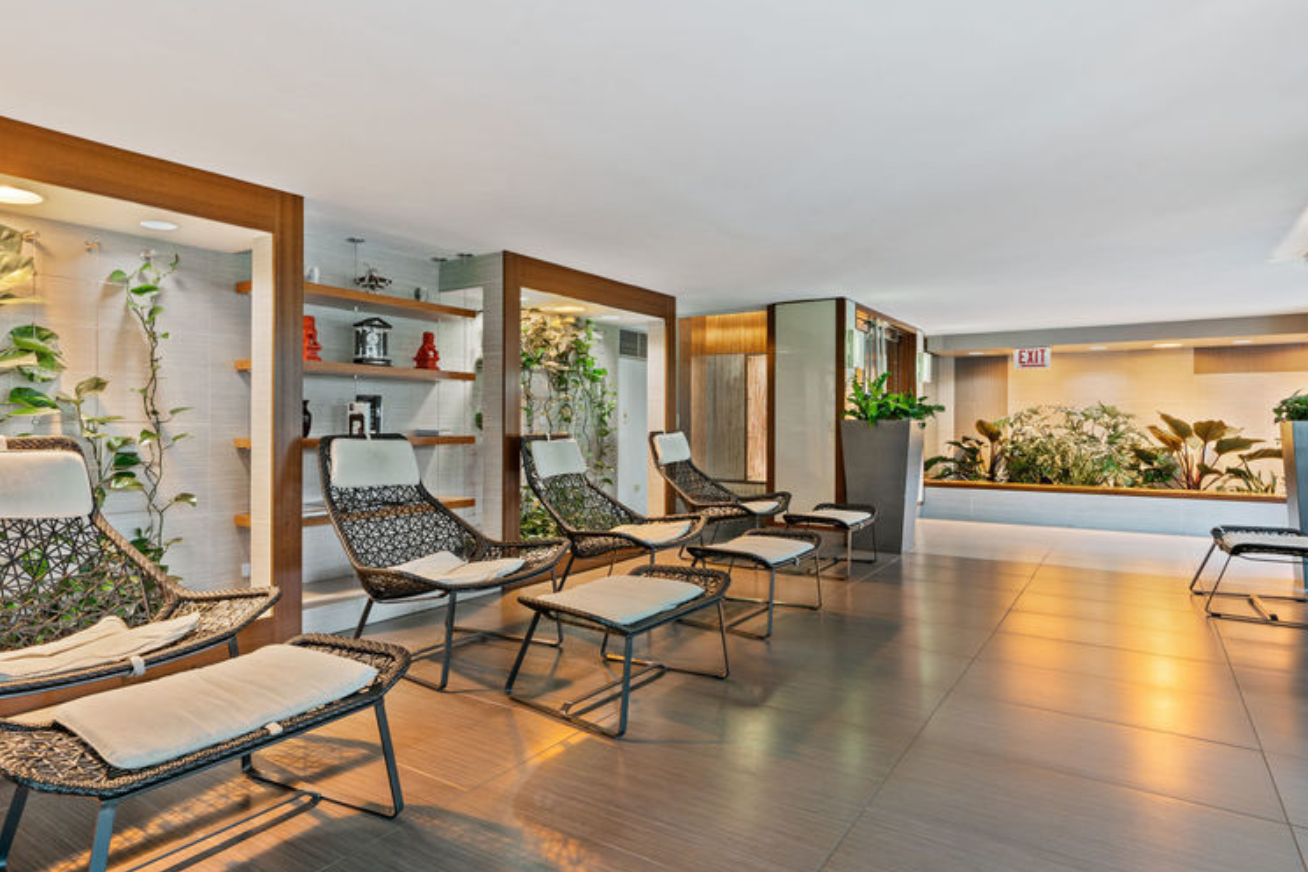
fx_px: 799
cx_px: 520
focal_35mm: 22
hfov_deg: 77.6
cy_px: 424
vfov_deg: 57.2
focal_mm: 16
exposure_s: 1/3
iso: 200
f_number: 8
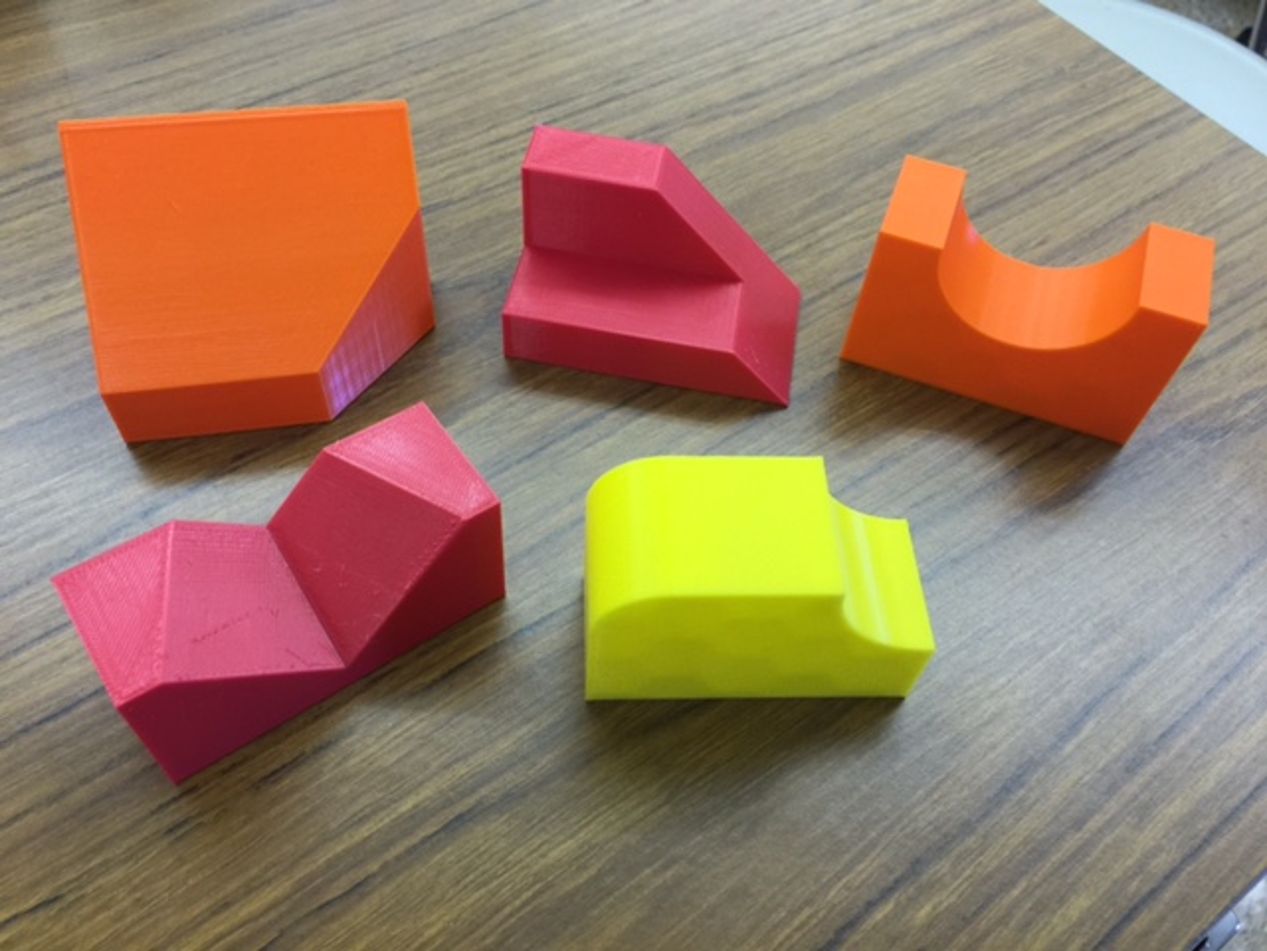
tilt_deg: -54.7
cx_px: 634
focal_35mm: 29
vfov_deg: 48.2
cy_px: 476
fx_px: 1061
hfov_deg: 61.7
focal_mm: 4.15
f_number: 2.2
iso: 50
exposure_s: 1/30
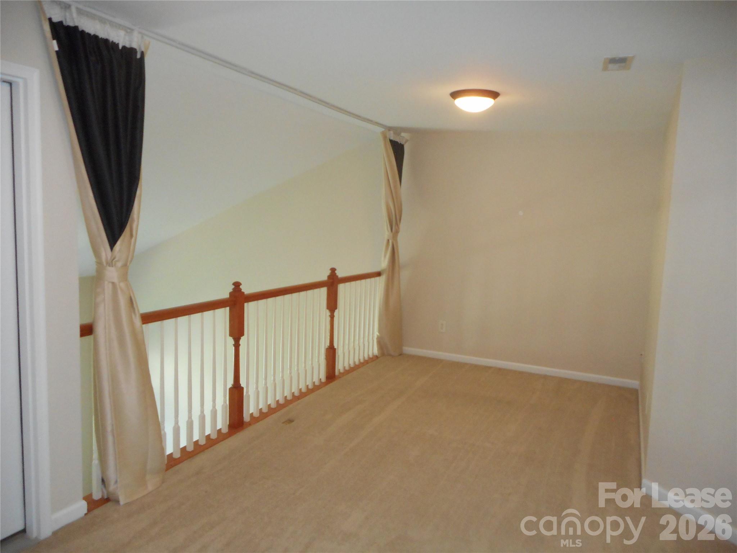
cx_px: 368
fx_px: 532
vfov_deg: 54.9
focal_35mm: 25
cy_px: 276
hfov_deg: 69.4
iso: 400
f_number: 3.7
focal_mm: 4.5
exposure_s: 1/25
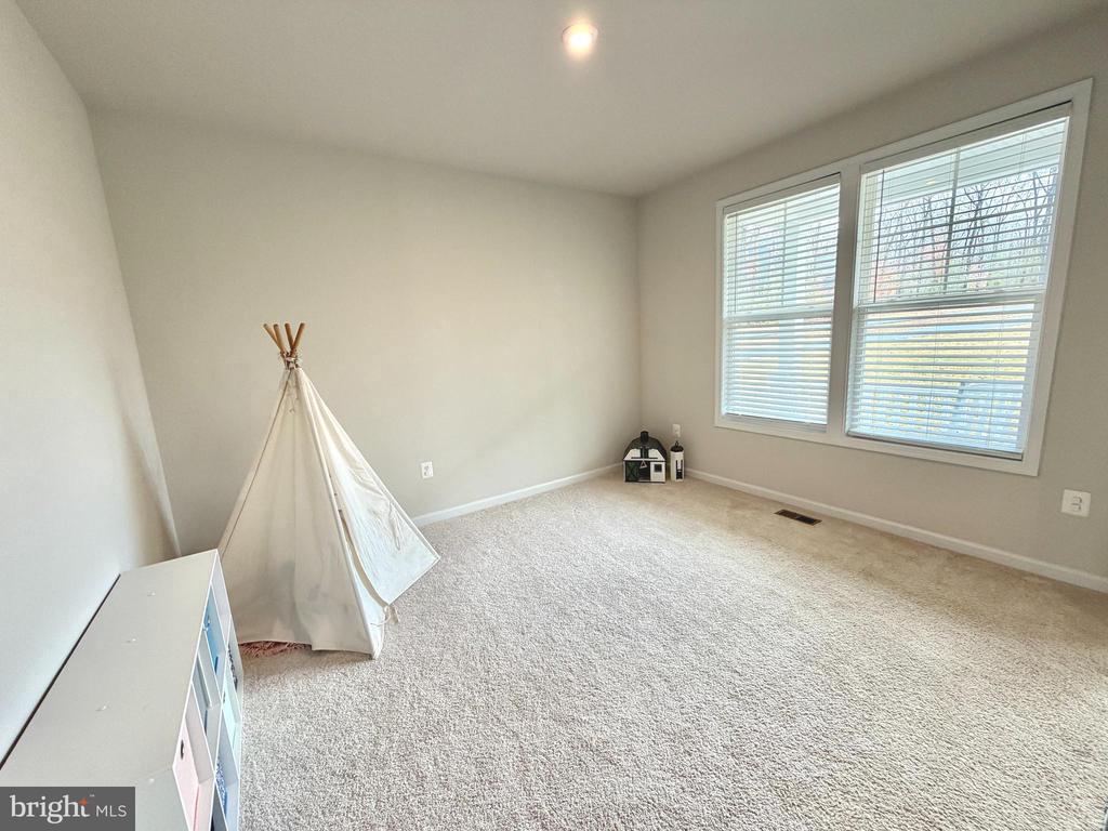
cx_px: 554
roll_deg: +3.3
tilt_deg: -10.0
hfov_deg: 102.1
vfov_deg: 85.7
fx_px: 448
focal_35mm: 14
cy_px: 416
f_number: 2.2
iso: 125
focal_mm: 2.22
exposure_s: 1/120
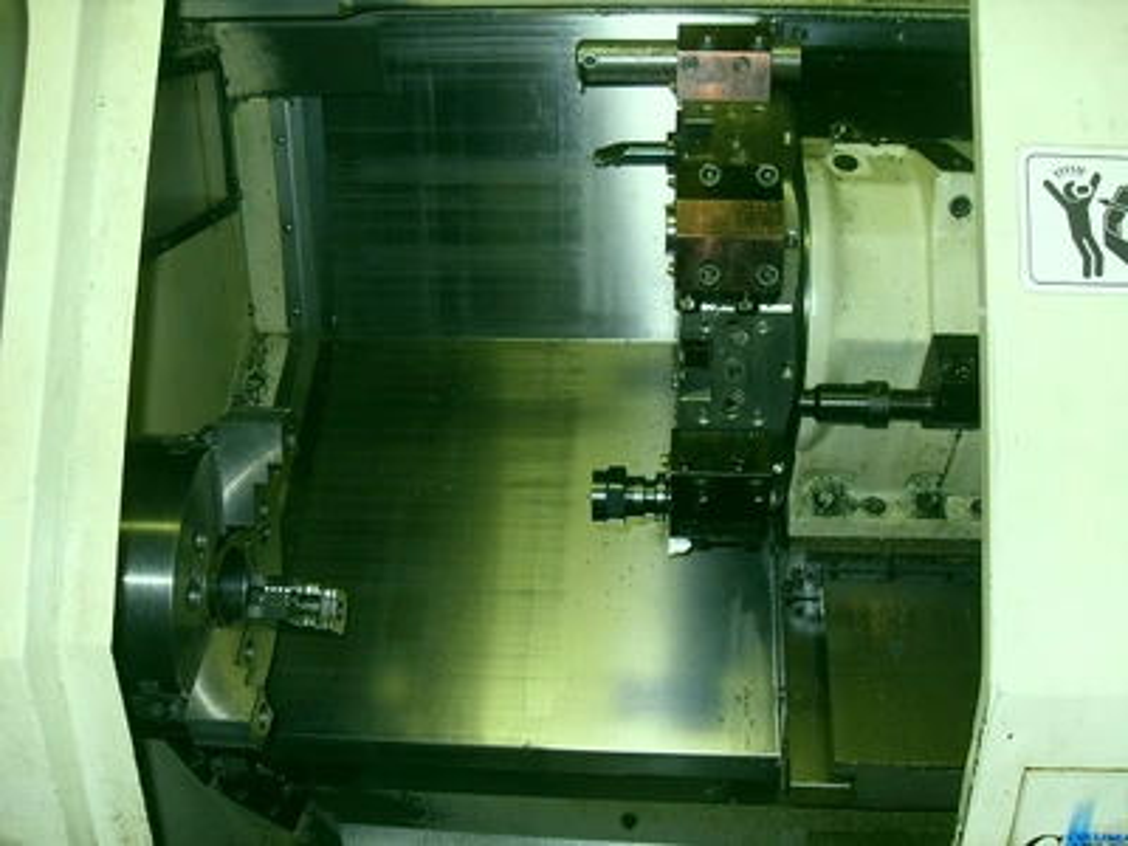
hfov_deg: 54.0
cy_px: 423
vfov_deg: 41.8
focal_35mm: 34
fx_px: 1108
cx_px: 564
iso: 100
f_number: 2.8
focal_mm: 6.3
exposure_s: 1/45
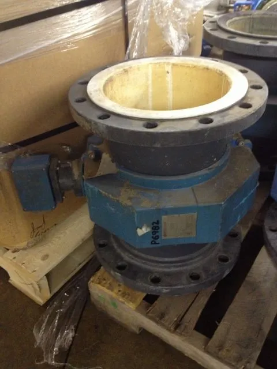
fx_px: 373
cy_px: 184
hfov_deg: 40.7
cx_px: 138
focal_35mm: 35
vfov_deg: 52.6
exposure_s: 1/15
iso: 400
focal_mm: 4.28
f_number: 2.4
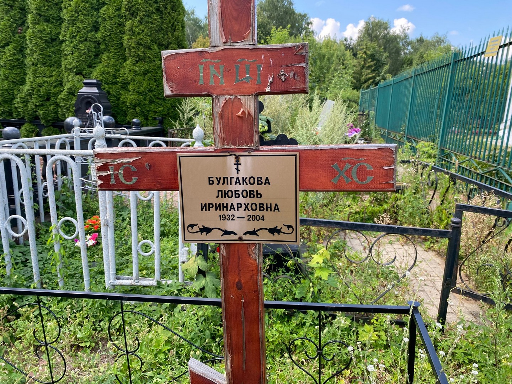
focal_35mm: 26
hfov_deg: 67.3
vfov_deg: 53.1
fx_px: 385
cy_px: 192
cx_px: 256
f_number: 1.8
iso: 32
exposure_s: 1/421
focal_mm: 4.25
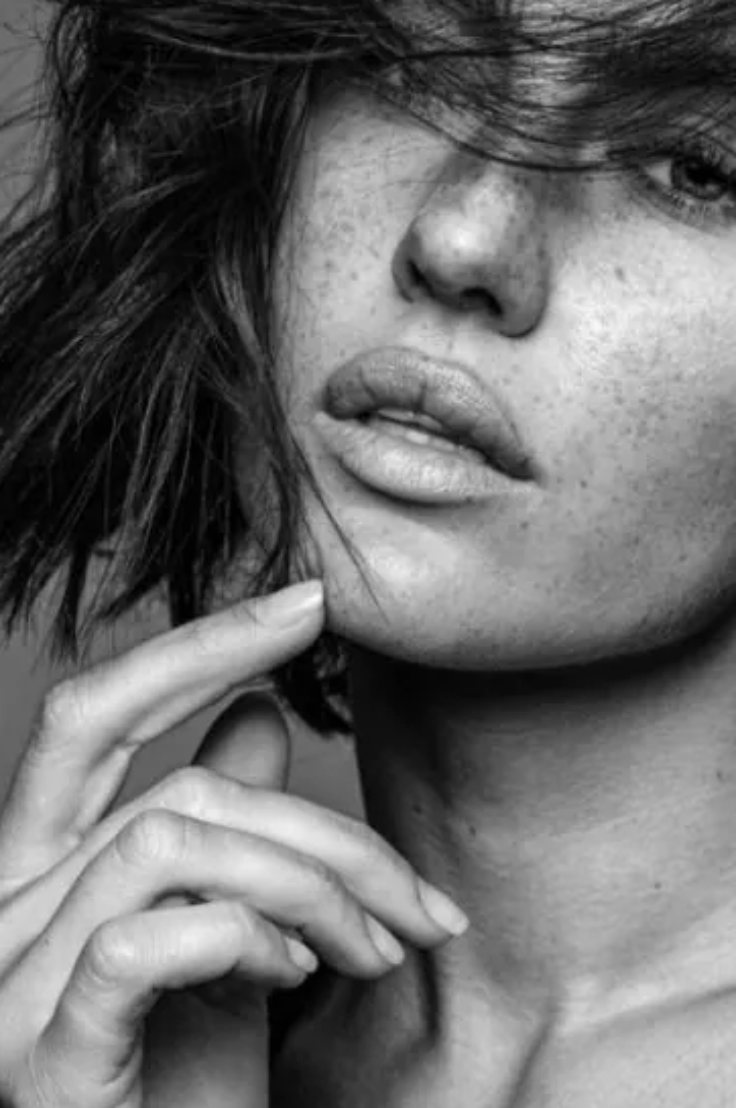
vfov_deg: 21.6
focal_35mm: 94
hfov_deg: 14.4
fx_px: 2890
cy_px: 785
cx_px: 582
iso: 80
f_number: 9
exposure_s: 1/125
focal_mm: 50
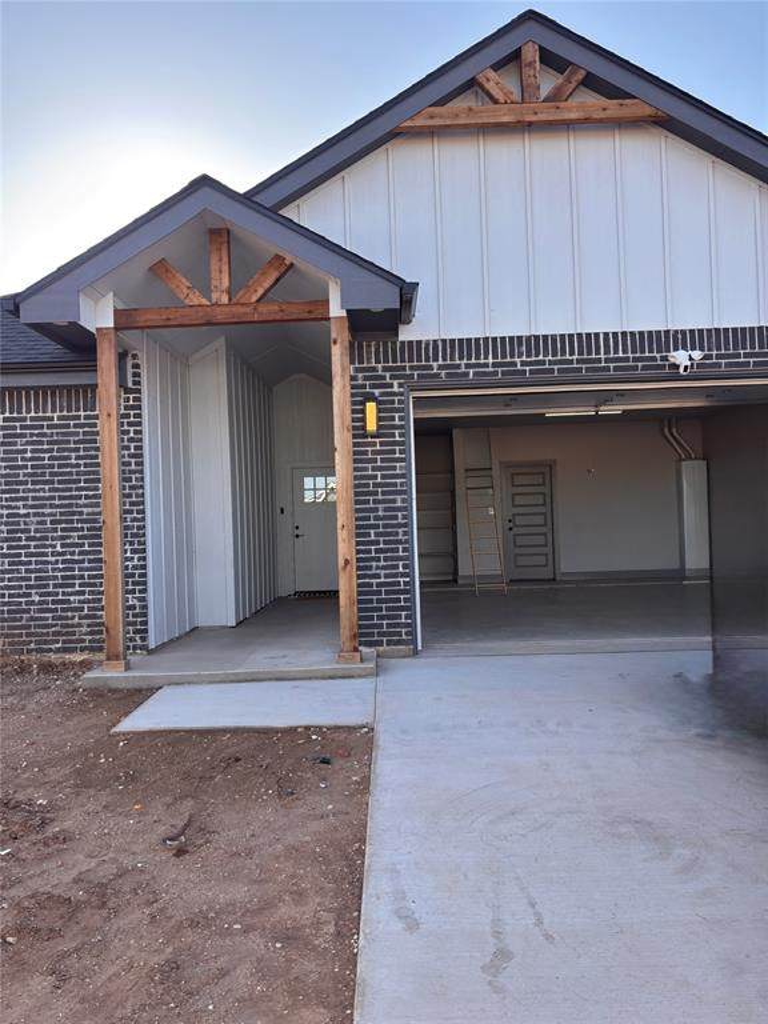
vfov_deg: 67.3
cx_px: 384
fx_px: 769
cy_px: 512
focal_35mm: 26
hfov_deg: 53.1
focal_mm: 5.96
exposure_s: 1/641
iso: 50
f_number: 1.6
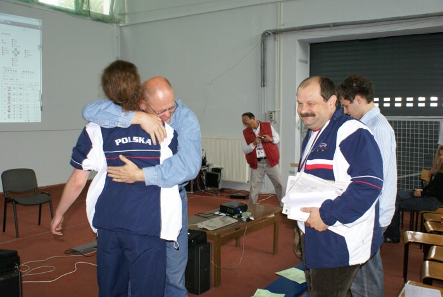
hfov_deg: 57.2
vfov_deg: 40.0
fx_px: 406
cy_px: 148
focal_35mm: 33
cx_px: 222
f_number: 5.6
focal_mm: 22
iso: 800
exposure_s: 1/40
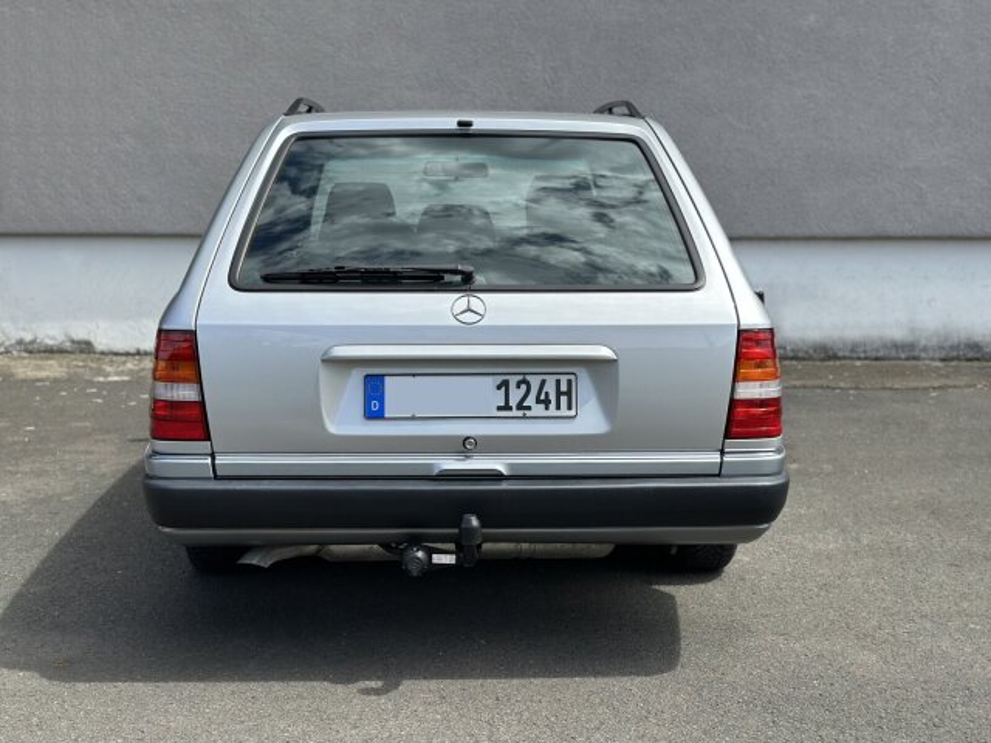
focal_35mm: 48
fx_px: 1374
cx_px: 496
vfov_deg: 30.3
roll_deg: -0.7
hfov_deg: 39.7
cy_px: 372
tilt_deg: -7.8
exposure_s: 1/3731
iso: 100
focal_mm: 6.86
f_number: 1.78
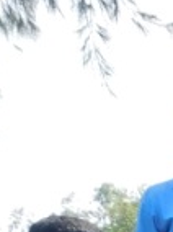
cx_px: 532
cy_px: 466
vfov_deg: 10.9
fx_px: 1109
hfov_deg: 7.7
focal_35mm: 166
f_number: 3
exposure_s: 1/640
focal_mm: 4
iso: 125
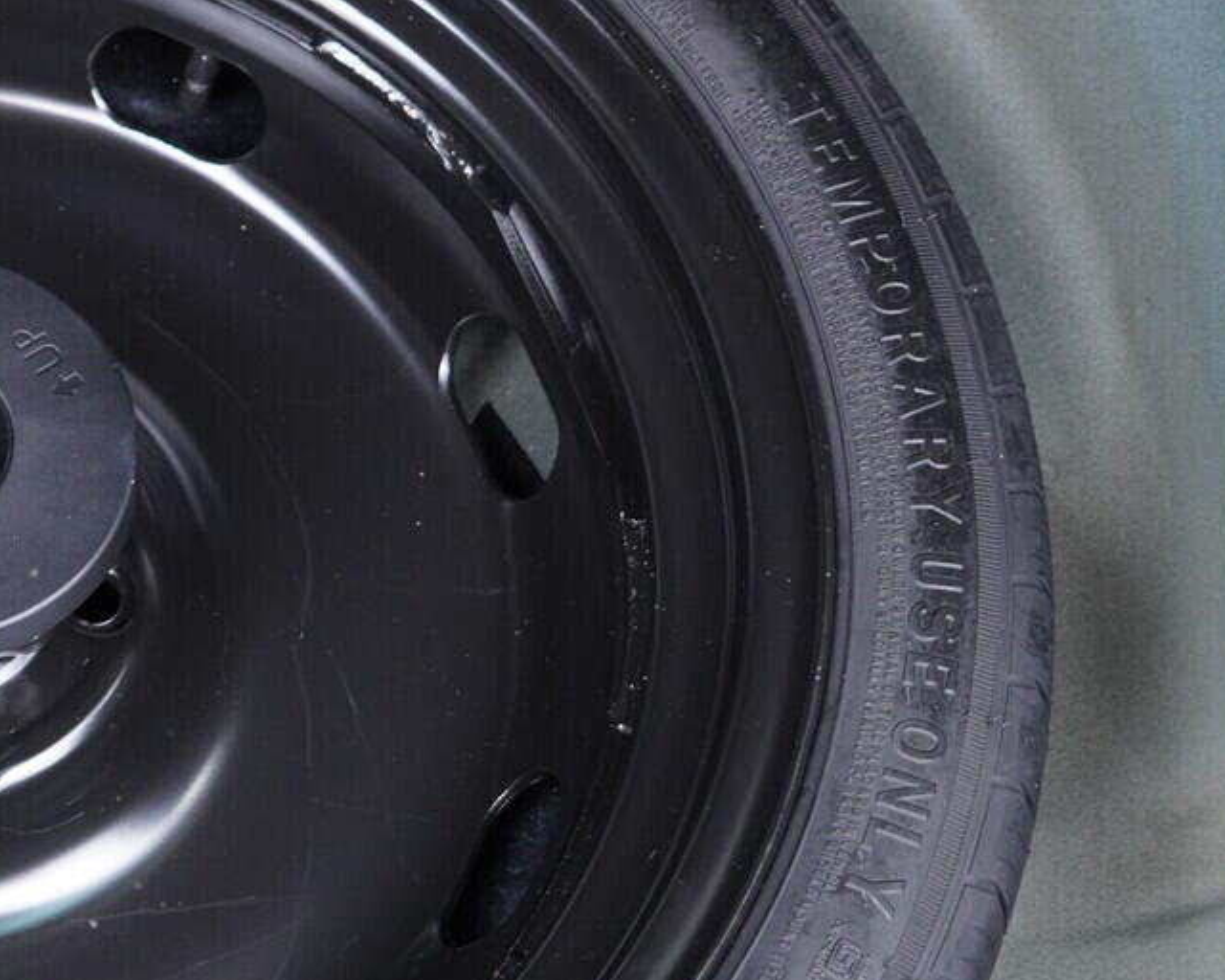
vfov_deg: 20.1
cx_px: -128
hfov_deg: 23.5
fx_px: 2755
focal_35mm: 76
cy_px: 641
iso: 1250
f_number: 2.8
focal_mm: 24
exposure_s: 1/40
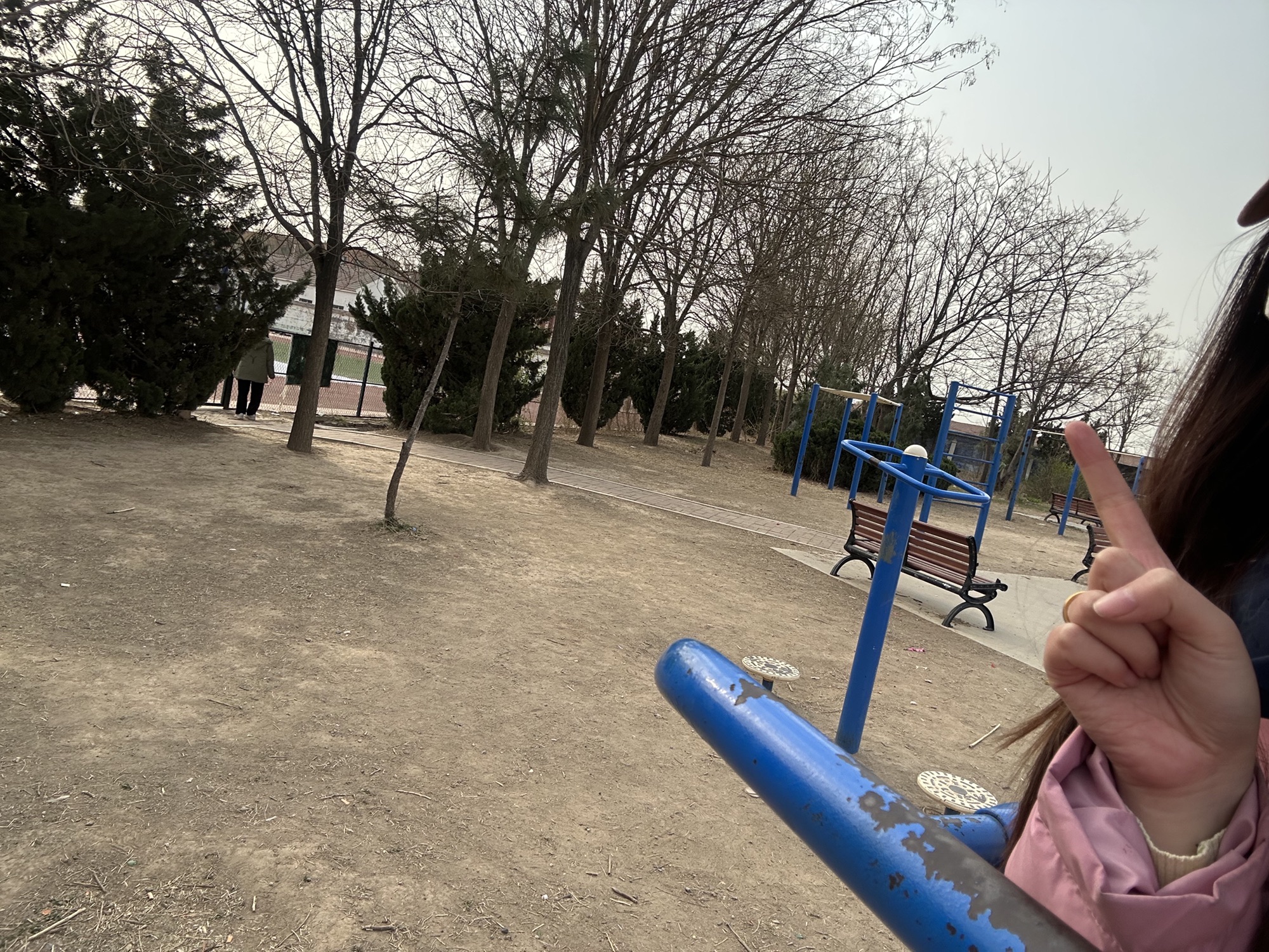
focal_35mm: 23
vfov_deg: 58.9
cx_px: 634
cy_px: 476
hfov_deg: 73.9
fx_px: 843
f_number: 1.9
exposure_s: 1/684
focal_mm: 2.69
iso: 25
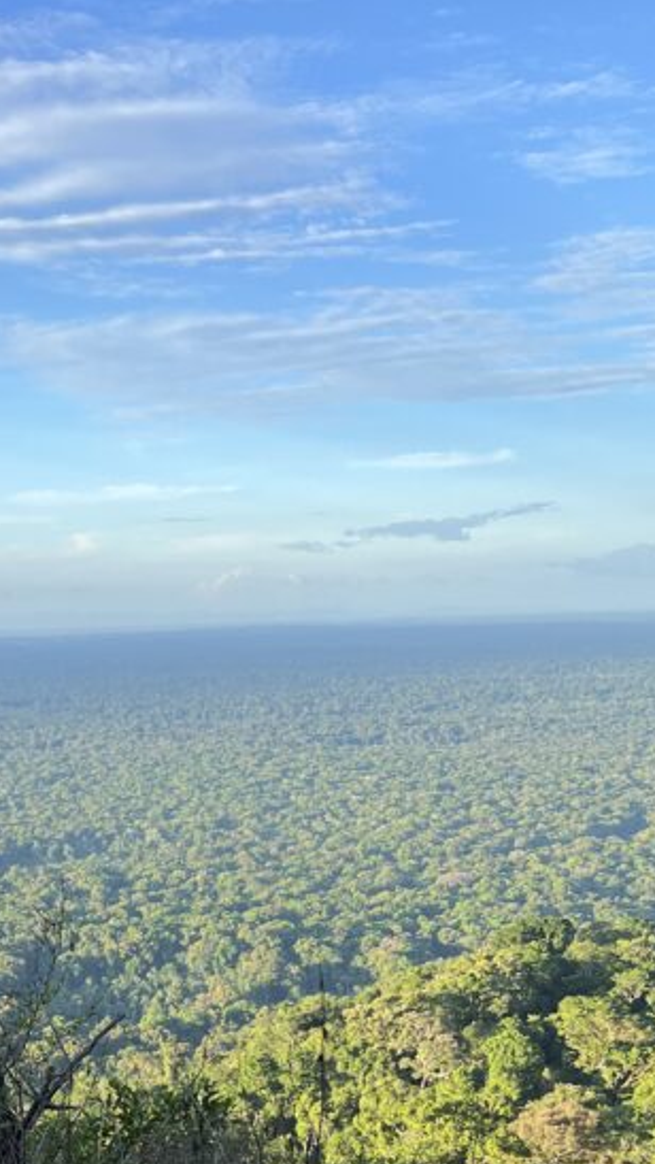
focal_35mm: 53
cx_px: 17
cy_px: 983
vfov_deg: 37.3
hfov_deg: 21.9
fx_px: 1635
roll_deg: +1.8
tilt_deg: -13.1
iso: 50
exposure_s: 1/1280
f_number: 1.5
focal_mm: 5.7
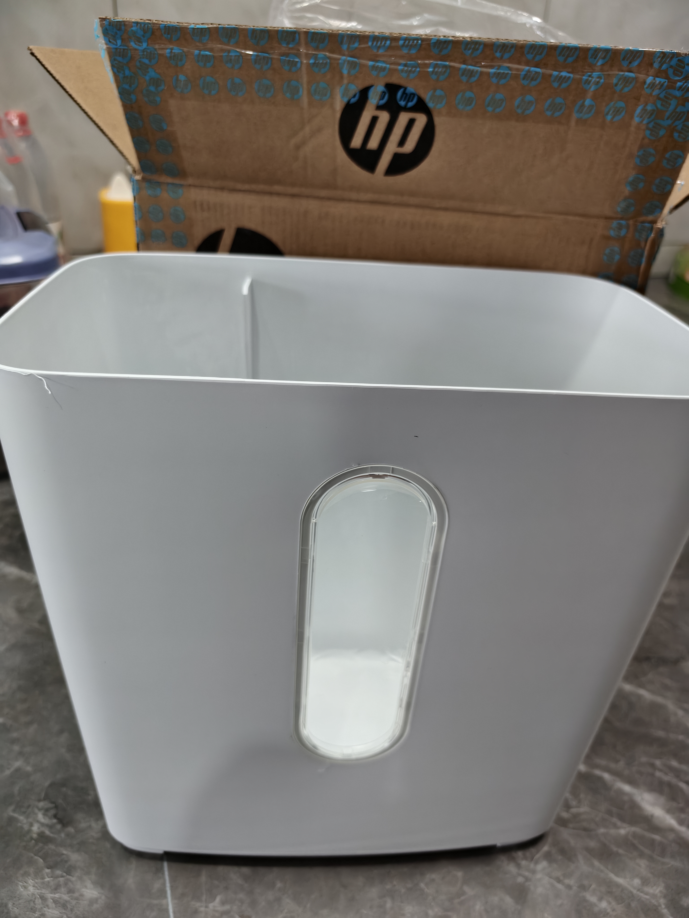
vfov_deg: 73.9
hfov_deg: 58.9
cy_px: 459
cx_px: 344
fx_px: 610
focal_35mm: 23
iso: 616
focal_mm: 5.6
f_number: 1.57
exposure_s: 1/100
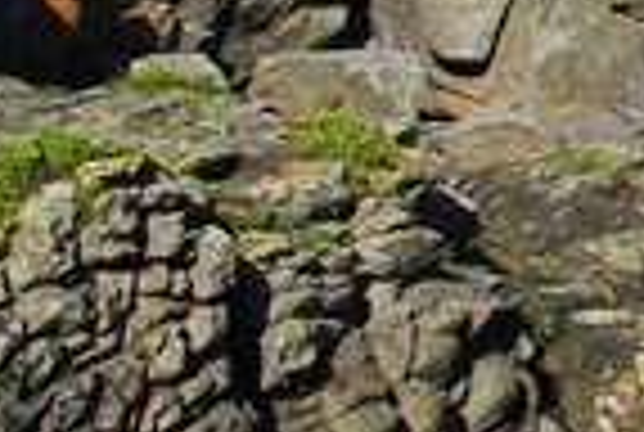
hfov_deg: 15.4
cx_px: 1175
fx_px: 2026
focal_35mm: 113
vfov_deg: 11.8
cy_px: -140
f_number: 11
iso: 200
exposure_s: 1/350
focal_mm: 18
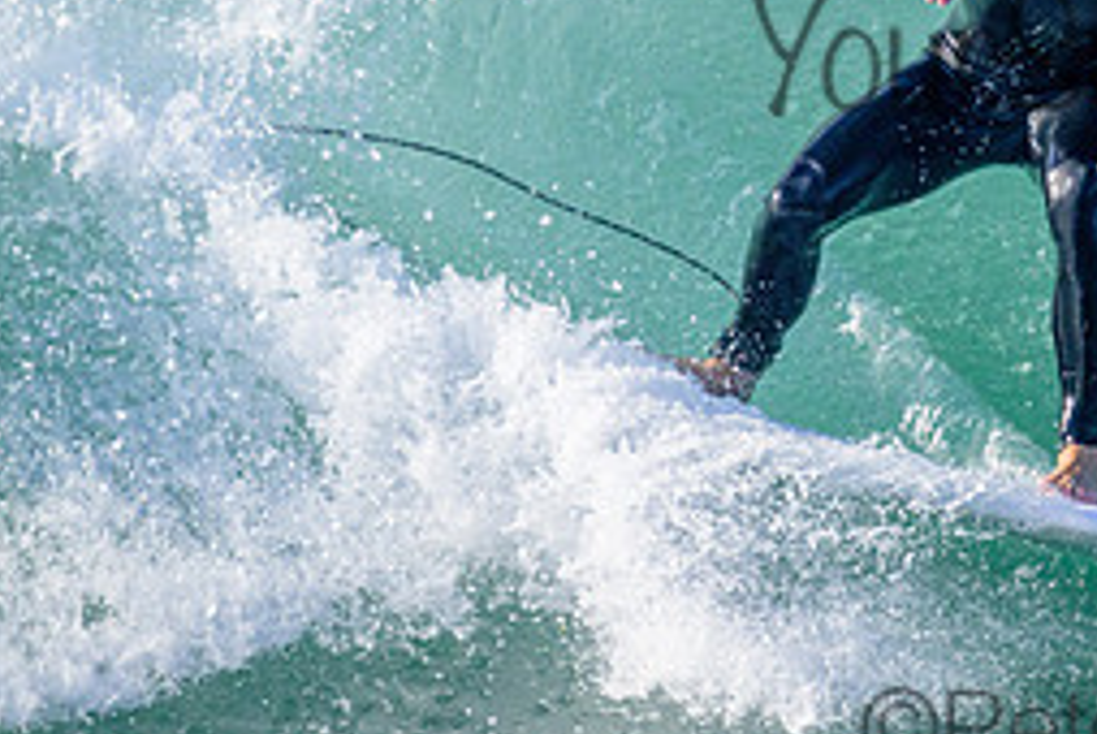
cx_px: 1196
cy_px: 11
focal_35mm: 1825
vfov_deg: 0.8
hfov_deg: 1.1
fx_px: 55675
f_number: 11
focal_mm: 800
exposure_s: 1/2000
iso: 1600
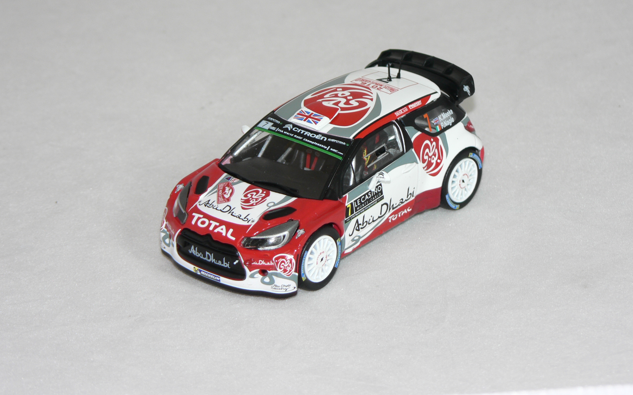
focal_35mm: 156
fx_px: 2691
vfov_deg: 8.4
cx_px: 316
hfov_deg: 13.4
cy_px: 167
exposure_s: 1/60
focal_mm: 24.6
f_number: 3.3
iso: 80
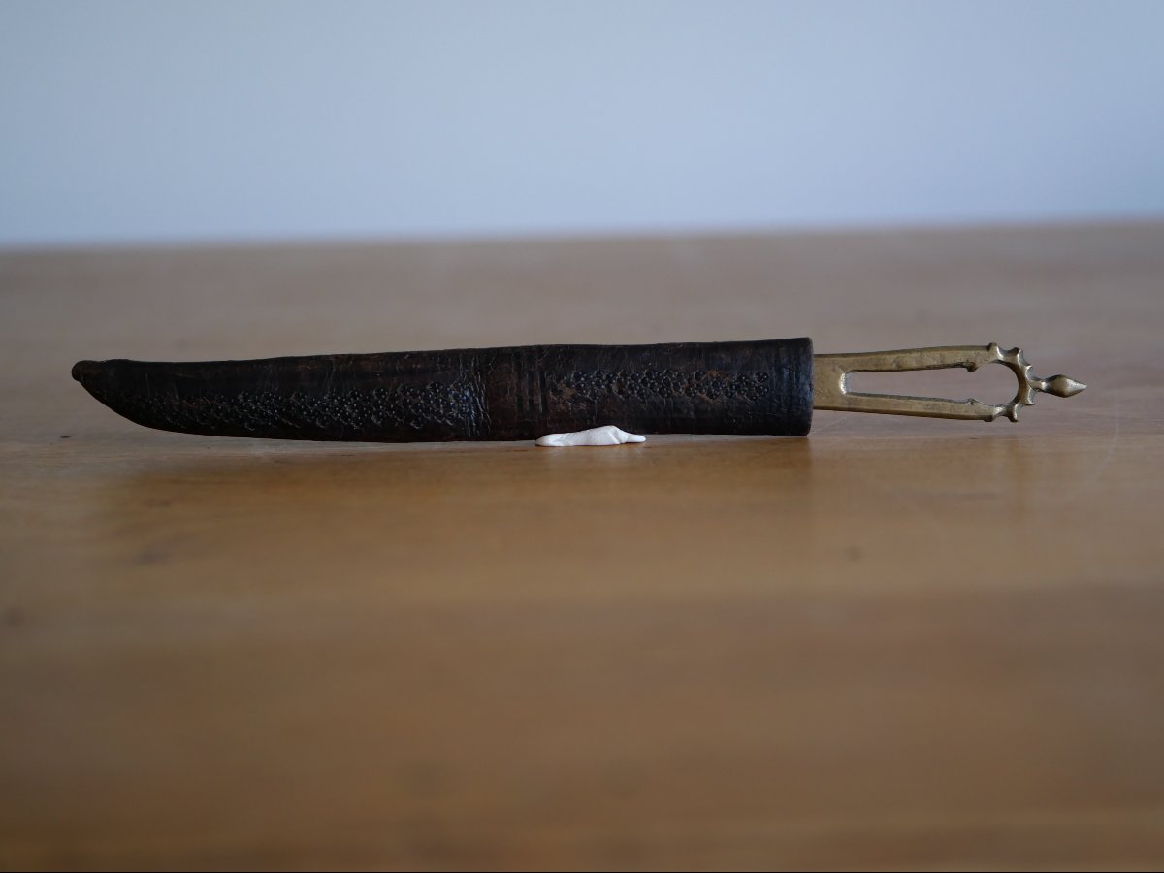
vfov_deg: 24.4
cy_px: 436
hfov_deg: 32.2
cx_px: 582
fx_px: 2018
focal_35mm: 60
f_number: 2.8
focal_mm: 30
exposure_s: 1/60
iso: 640
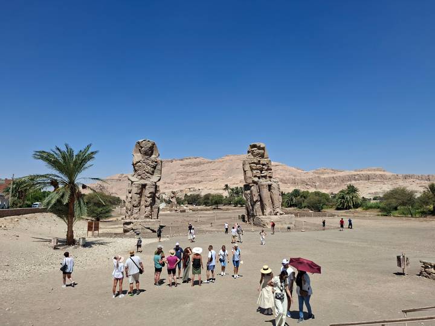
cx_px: 218
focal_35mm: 23
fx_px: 289
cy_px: 163
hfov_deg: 73.9
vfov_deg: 58.9
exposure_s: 1/2353
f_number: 1.8
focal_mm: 5.54
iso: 50
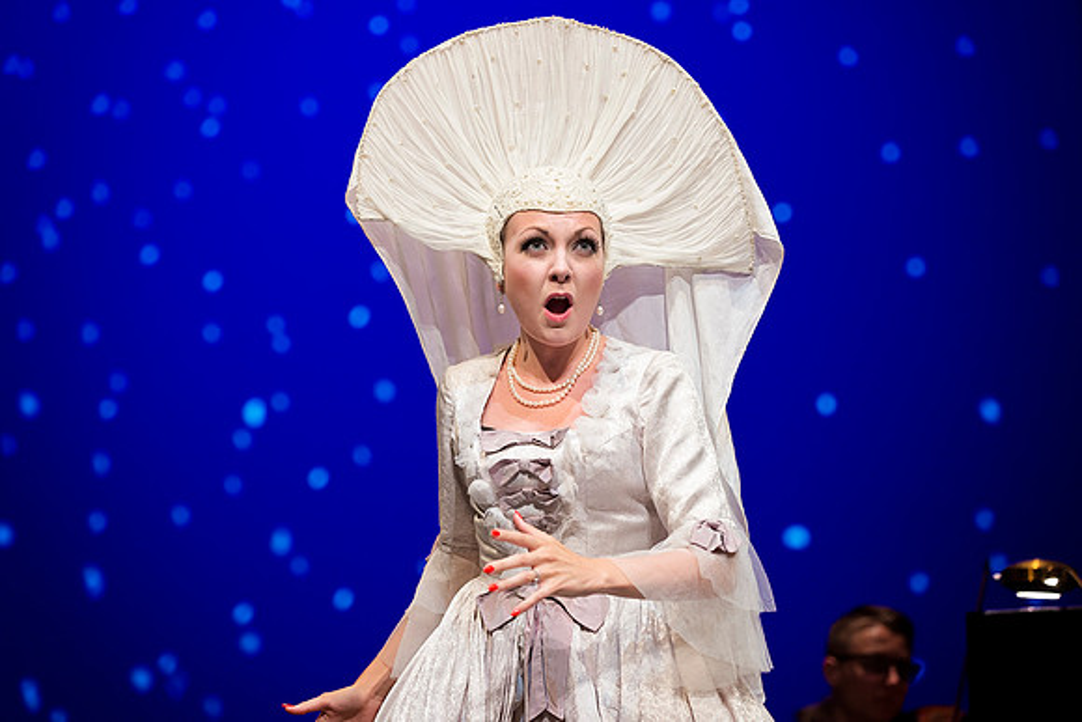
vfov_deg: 10.2
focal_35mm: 135
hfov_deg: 15.2
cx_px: 541
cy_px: 361
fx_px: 4058
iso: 1250
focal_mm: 135
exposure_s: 1/125
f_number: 6.7
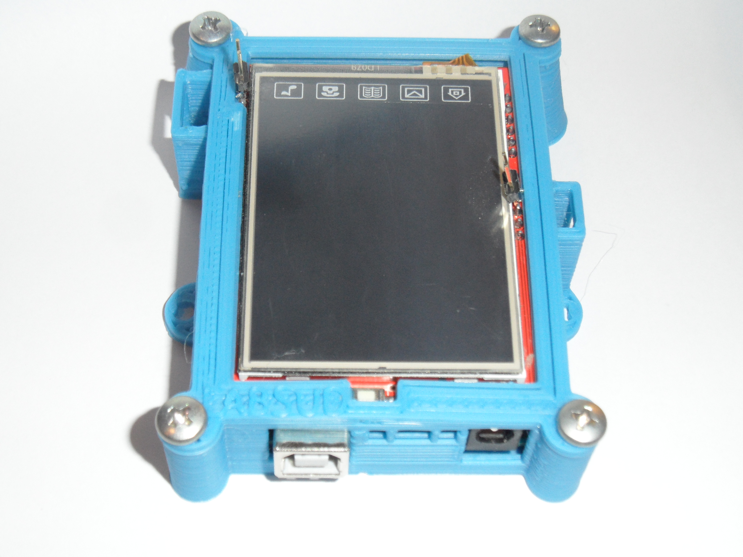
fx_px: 1288
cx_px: 372
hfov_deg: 32.2
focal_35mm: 60
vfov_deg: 24.4
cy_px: 278
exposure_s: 1/45
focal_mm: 10.3
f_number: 4
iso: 200
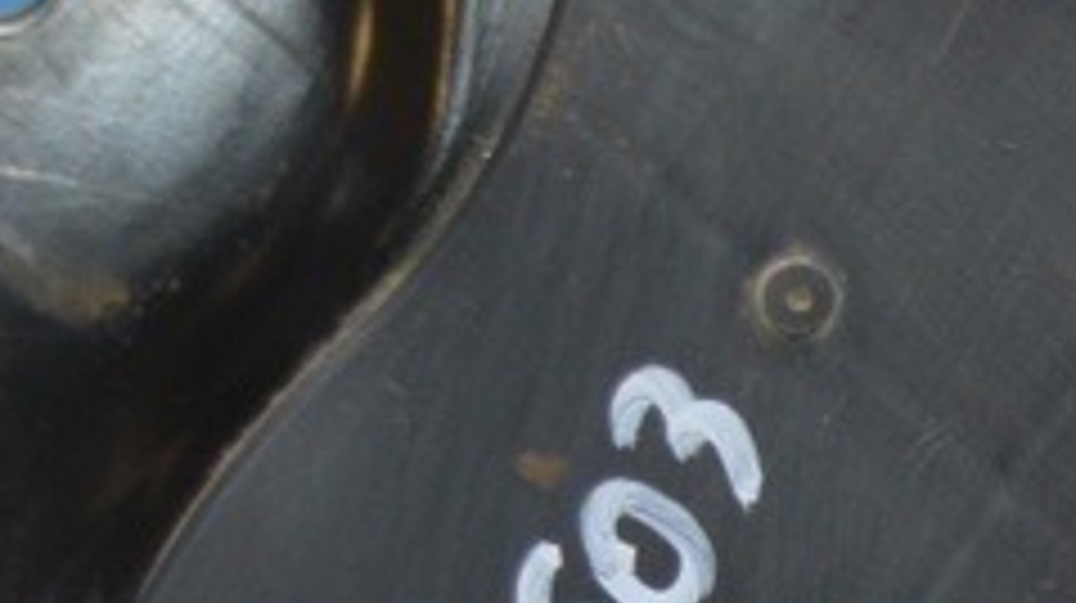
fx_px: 5759
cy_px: 1046
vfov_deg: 5.9
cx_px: 1103
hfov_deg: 10.6
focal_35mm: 202
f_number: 4.2
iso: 500
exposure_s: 1/60
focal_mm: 30
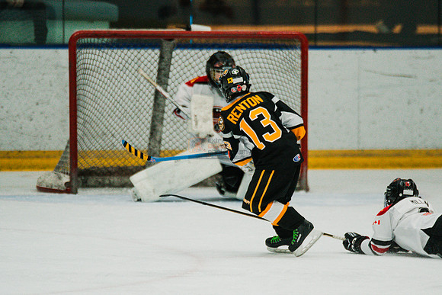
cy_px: 172
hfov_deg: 4.5
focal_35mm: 462
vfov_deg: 3.0
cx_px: 220
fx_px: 5675
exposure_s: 1/2000
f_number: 3.2
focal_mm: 300
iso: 3200
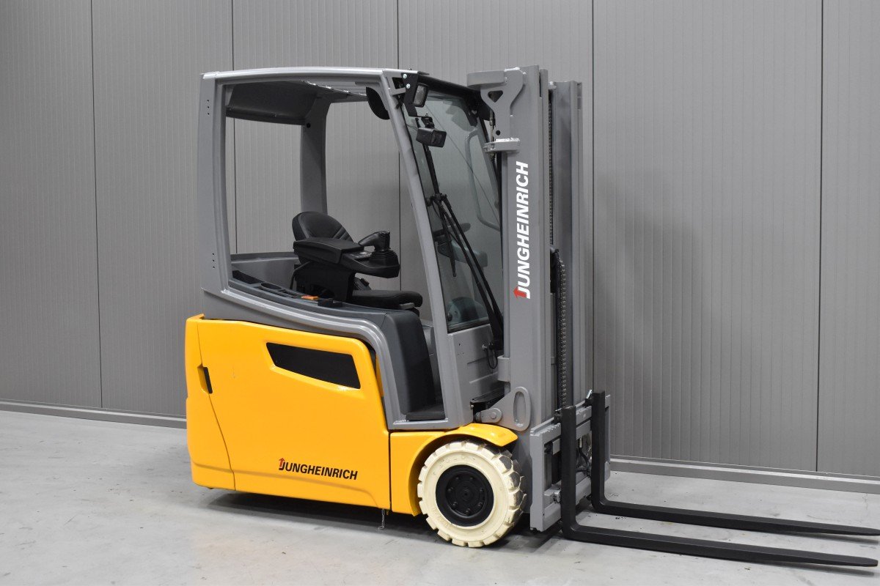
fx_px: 1027
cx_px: 440
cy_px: 293
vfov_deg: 31.9
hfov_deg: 46.4
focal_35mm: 42
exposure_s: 1/40
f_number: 5.6
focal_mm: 28
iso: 1600
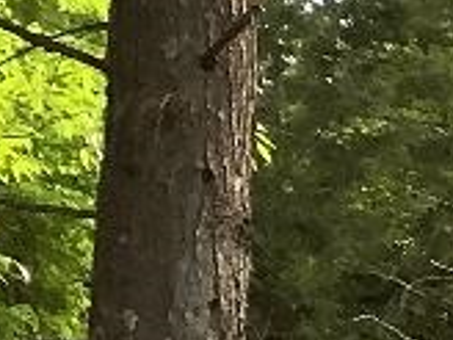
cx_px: 1331
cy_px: 1012
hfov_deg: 8.6
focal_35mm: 194
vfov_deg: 6.9
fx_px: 2539
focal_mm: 3.3
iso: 80
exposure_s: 1/100
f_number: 2.4
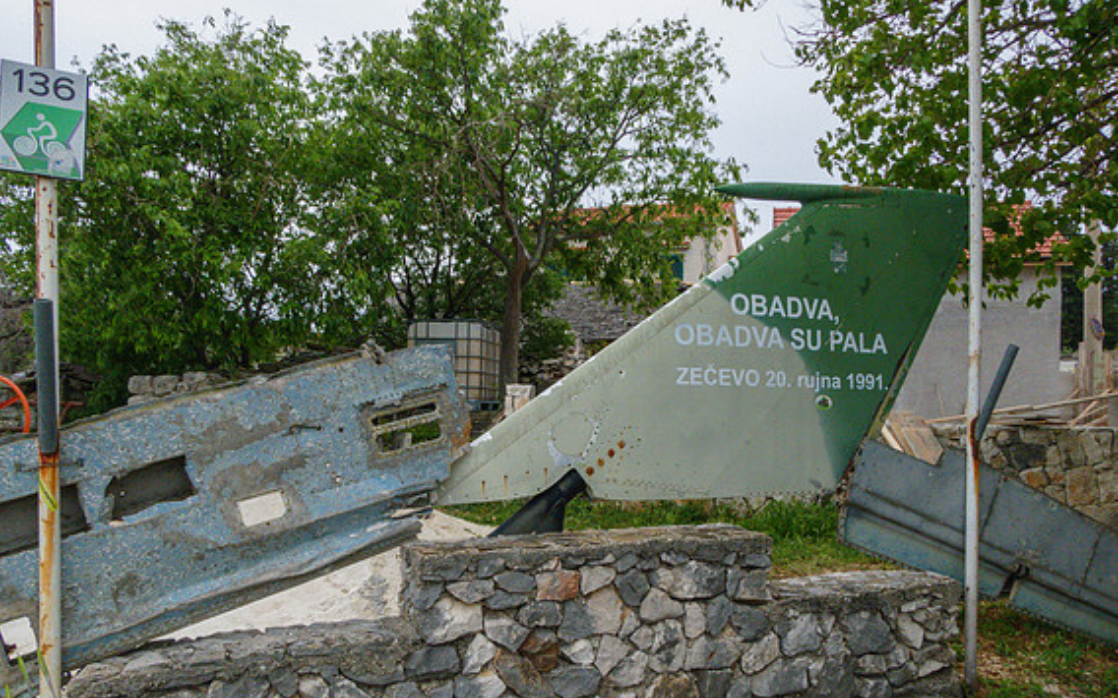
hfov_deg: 70.4
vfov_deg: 47.4
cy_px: 408
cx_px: 553
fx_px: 792
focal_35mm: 26
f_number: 5
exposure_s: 1/500
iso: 200
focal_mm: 4.3
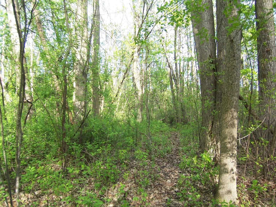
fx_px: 183
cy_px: 104
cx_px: 138
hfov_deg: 73.9
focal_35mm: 23
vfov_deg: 58.9
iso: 64
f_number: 2.8
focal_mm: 3.8
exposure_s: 1/80
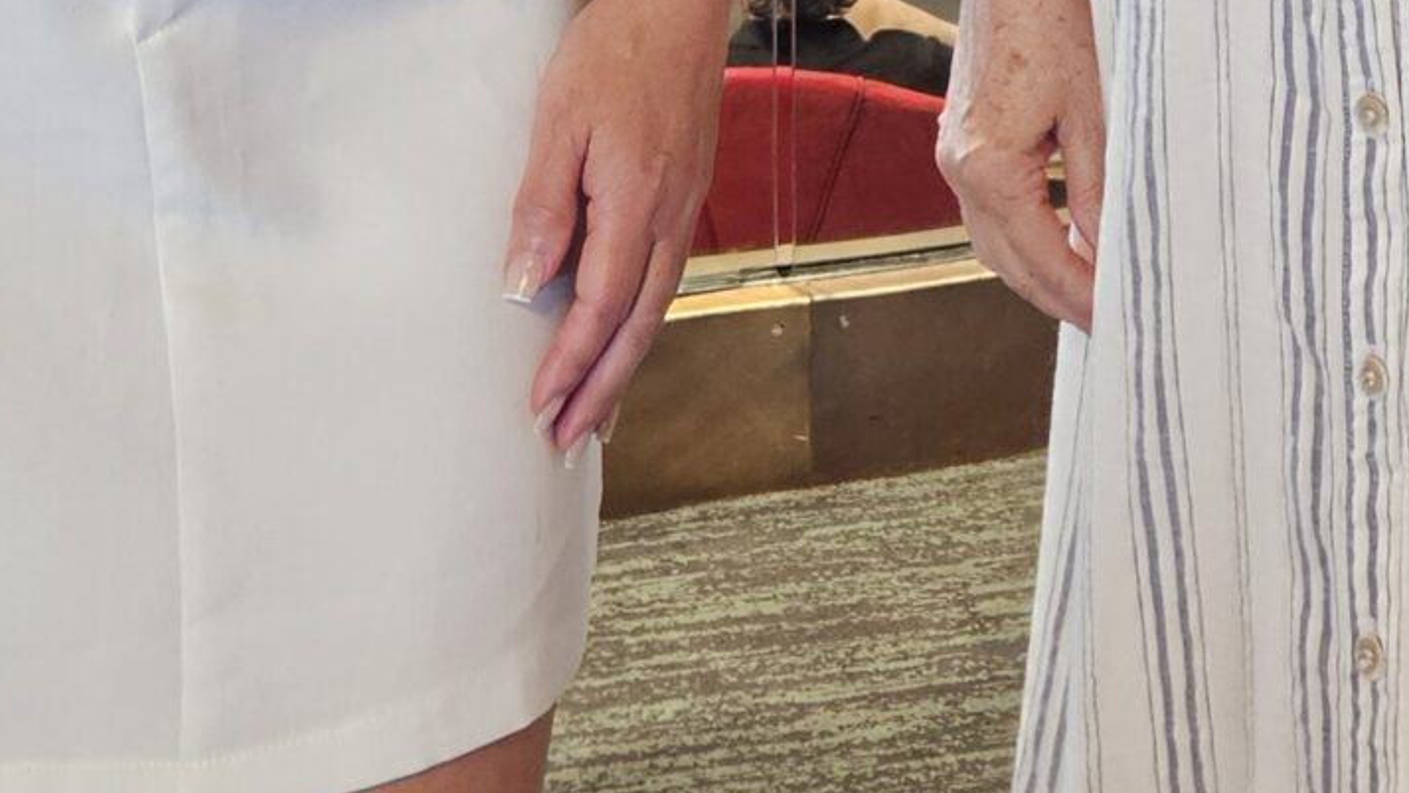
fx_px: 3362
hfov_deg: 22.9
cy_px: -805
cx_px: 1340
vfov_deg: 11.9
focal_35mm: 90
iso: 640
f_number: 1.8
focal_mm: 5.4
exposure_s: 1/40
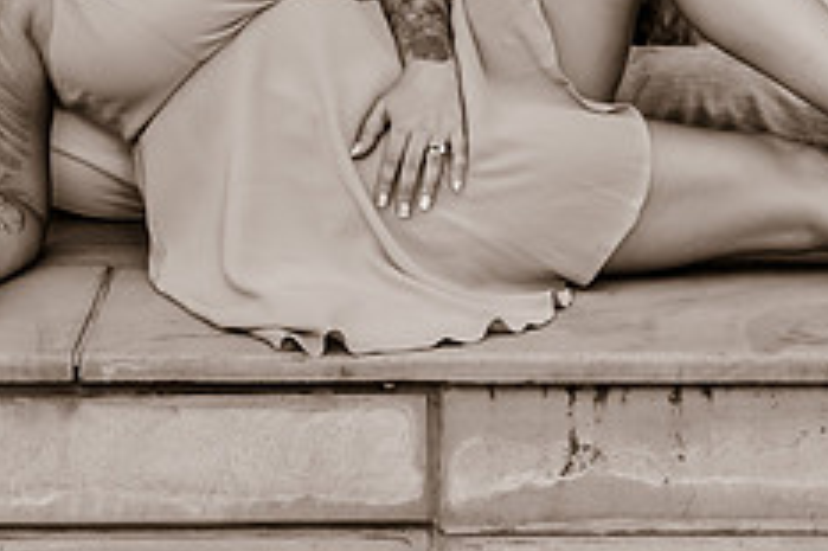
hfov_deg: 12.4
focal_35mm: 166
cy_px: -90
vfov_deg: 8.2
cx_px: 389
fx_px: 3815
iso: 640
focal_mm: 52
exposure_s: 1/125
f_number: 8
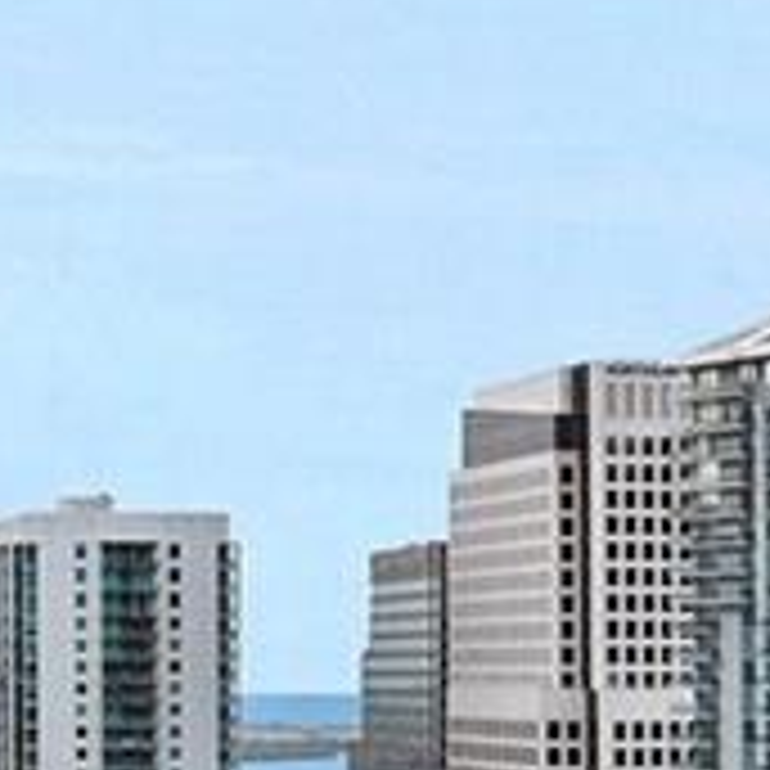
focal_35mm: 119
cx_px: -419
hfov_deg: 13.7
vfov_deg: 14.5
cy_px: 671
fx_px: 2995
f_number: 8
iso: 200
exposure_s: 1/800
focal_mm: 10
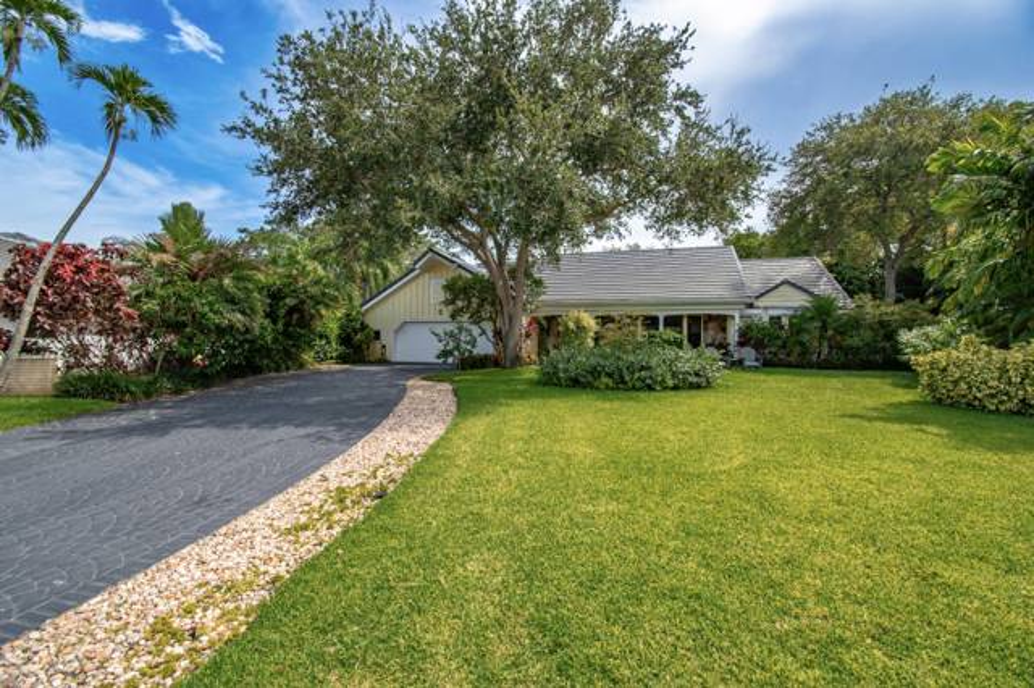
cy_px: 344
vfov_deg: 77.3
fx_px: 431
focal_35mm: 15
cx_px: 517
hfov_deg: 100.4
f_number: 9
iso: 200
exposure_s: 1/320
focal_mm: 10
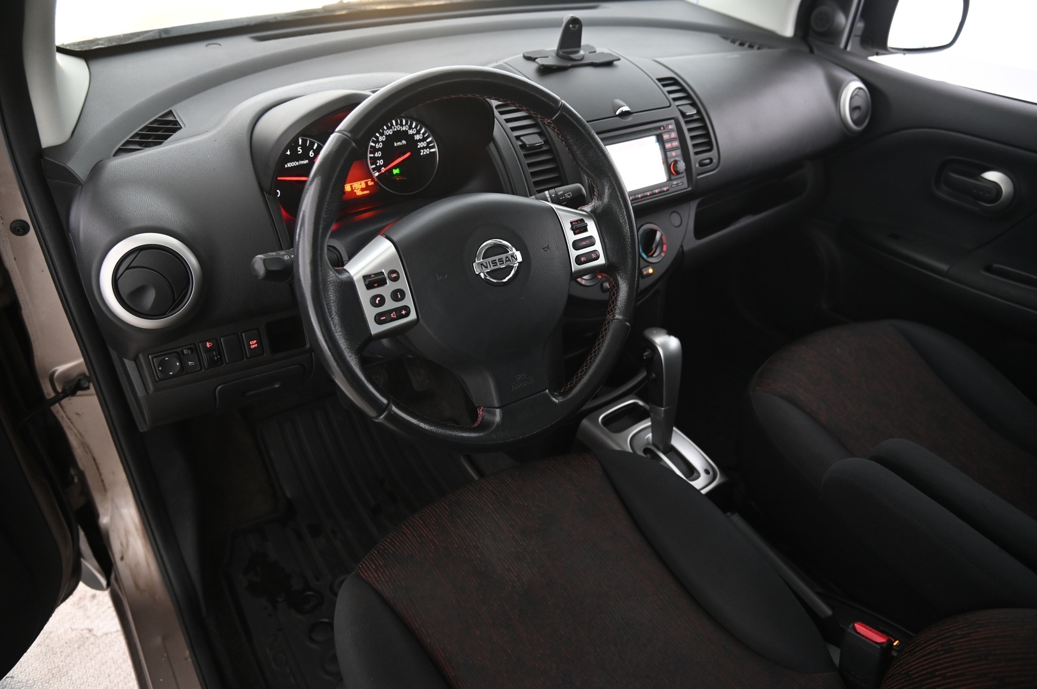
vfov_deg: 53.1
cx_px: 518
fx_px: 691
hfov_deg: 73.8
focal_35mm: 24
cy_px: 344
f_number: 4
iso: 2000
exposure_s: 1/15
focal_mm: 24
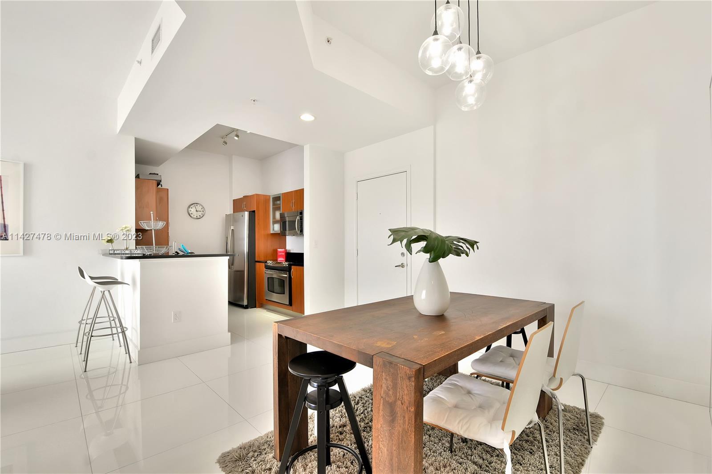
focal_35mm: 15
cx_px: 356
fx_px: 297
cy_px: 237
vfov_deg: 77.3
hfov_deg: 100.4
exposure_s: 1/15
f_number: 7.1
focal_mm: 10
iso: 250
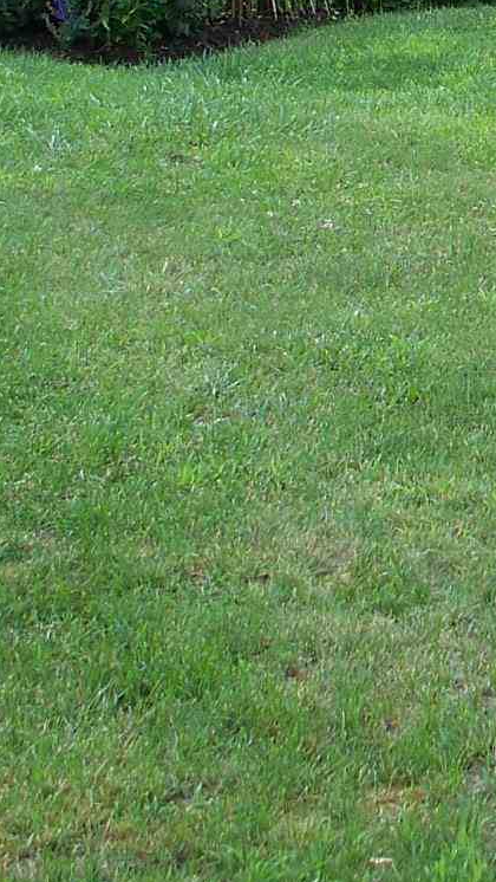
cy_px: -323
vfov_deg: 13.8
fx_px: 3481
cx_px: 987
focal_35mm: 149
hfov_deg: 7.8
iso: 64
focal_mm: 7.54
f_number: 2.8
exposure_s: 1/80
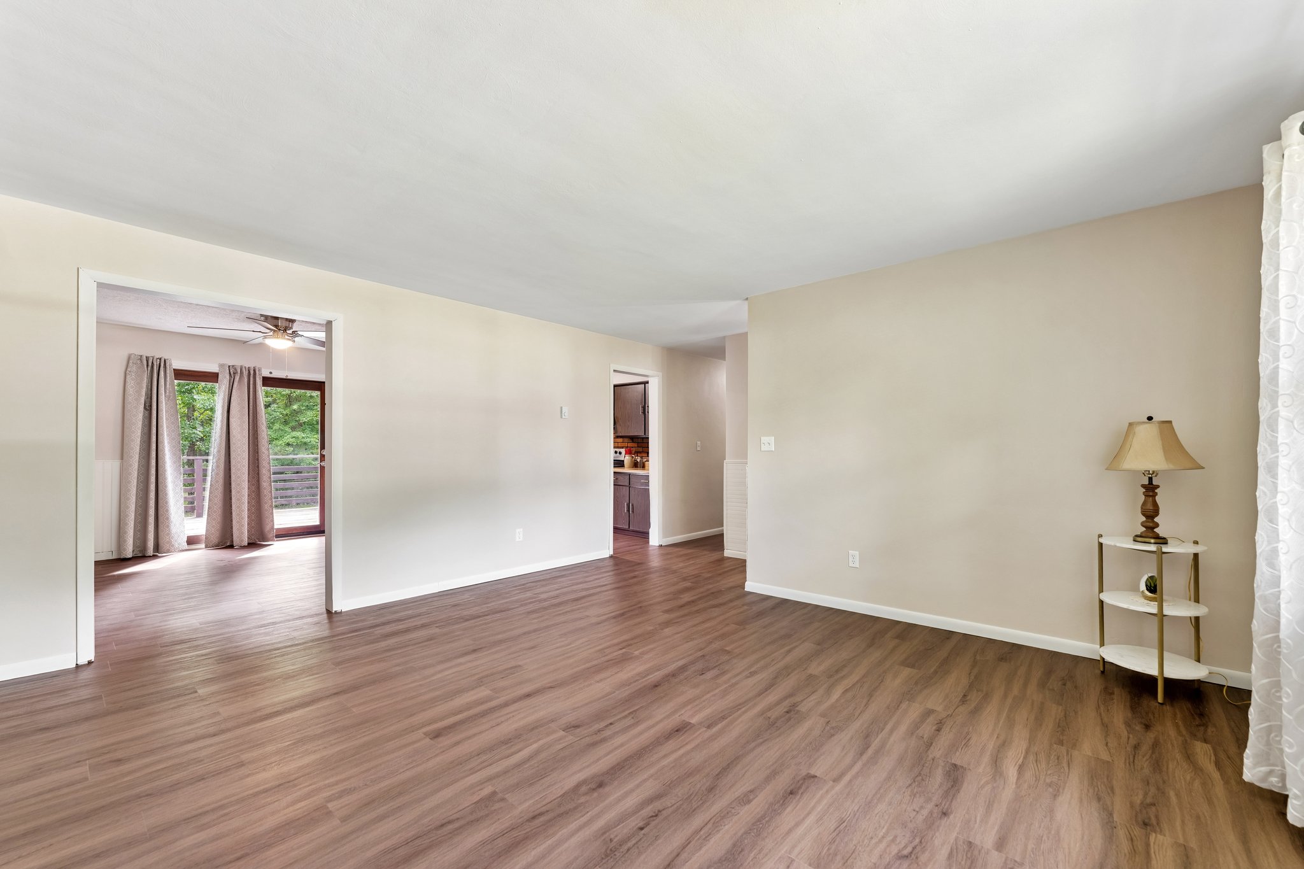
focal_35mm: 14
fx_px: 507
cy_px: 434
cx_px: 652
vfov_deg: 81.2
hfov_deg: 104.3
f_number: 5.6
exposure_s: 1/4
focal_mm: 14
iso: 200
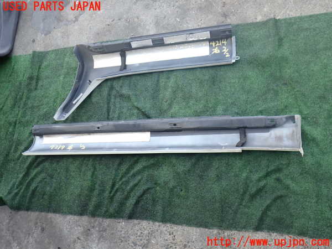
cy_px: 124
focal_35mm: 30
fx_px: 288
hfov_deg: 60.0
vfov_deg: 46.8
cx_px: 166
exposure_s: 1/160
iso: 100
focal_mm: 5.4
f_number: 2.3
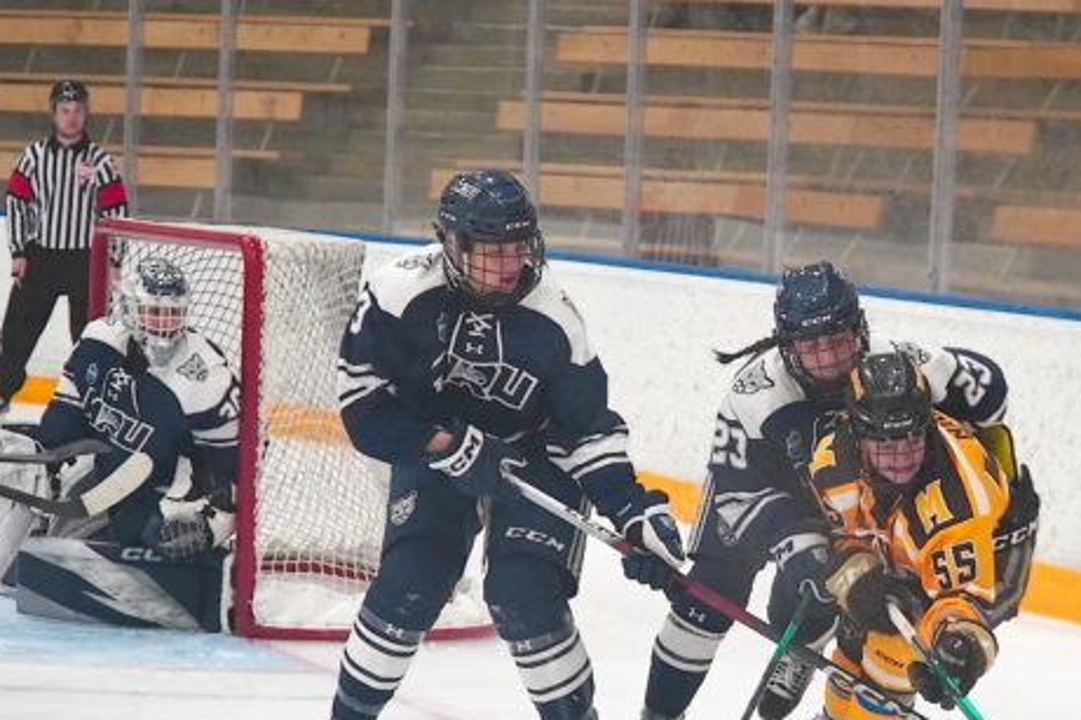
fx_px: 3752
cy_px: 544
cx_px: 757
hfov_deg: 16.3
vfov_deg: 10.9
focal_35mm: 125
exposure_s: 1/800
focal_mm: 50
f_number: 4
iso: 2500
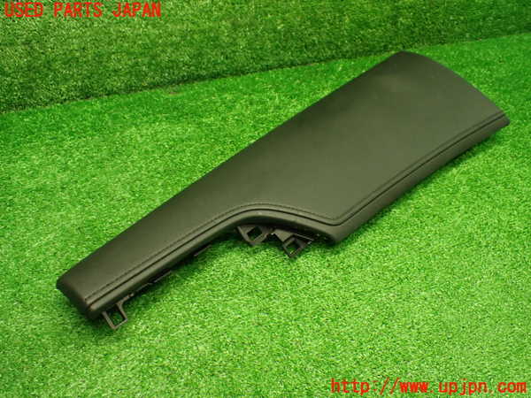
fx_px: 491
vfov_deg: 44.2
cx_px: 266
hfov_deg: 56.8
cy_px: 199
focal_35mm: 32
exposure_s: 1/80
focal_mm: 5.79
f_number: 2.4
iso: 800
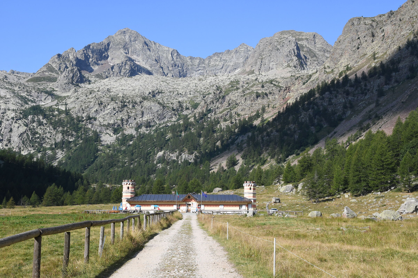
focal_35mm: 45
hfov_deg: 43.6
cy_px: 139
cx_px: 209
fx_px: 522
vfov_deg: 29.9
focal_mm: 30
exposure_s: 1/100
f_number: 11
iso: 200
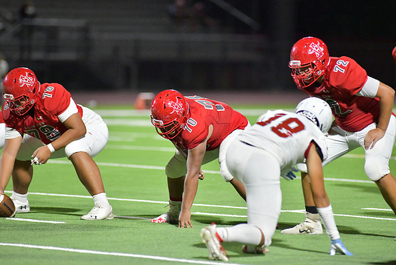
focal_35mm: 300
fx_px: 3301
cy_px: 132
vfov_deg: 4.6
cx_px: 198
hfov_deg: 6.9
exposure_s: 1/1250
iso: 11400
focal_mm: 300
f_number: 4
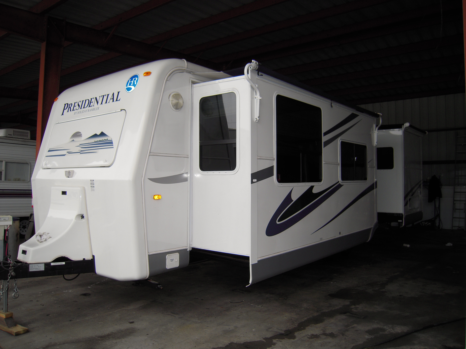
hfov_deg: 63.4
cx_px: 233
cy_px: 174
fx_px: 377
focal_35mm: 28
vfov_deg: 49.7
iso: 100
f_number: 2.7
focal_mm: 5
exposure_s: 1/250
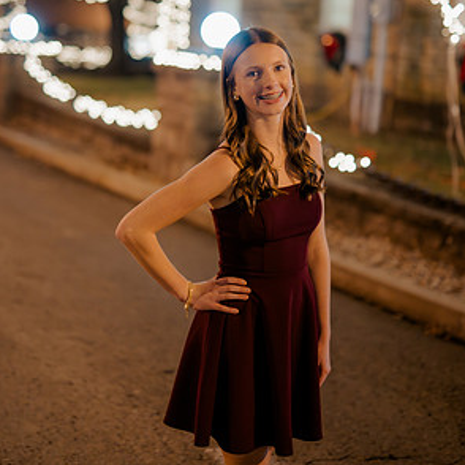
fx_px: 988
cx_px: 236
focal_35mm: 65
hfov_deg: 26.5
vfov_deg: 26.1
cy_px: 114
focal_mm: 50
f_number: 1.4
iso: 2500
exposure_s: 1/200
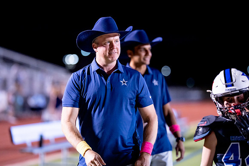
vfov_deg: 9.5
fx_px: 997
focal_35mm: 144
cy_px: 78
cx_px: 119
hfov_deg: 14.2
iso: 1600
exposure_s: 1/1000
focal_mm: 135
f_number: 1.8
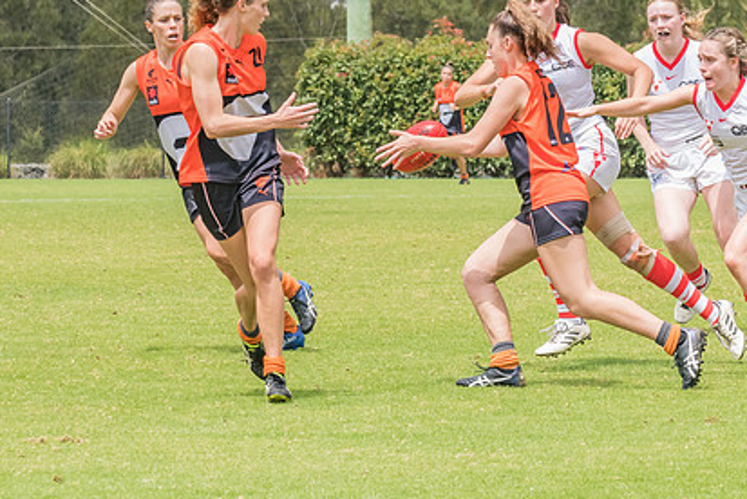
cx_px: 537
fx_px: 7184
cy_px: 21
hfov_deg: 5.9
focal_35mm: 346
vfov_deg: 4.0
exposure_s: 1/1250
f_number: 9
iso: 800
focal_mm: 120
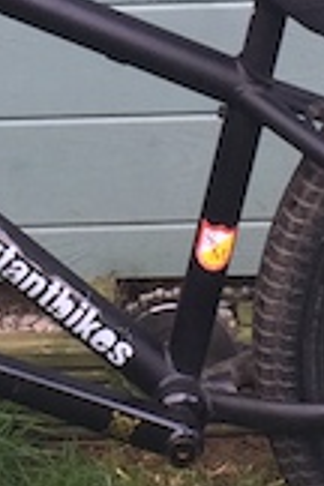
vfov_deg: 10.4
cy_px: -216
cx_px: 36
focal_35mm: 191
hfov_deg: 7.2
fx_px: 2578
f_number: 2.2
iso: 32
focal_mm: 4.15
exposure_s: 1/139
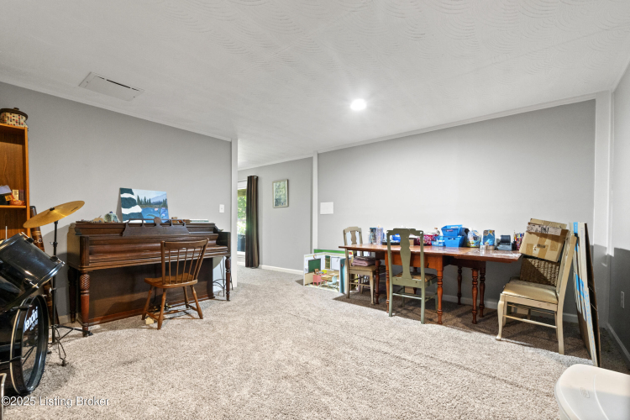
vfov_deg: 77.3
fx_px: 262
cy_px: 210
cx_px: 315
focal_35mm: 15
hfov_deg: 100.4
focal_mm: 10
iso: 400
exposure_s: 1
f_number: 8
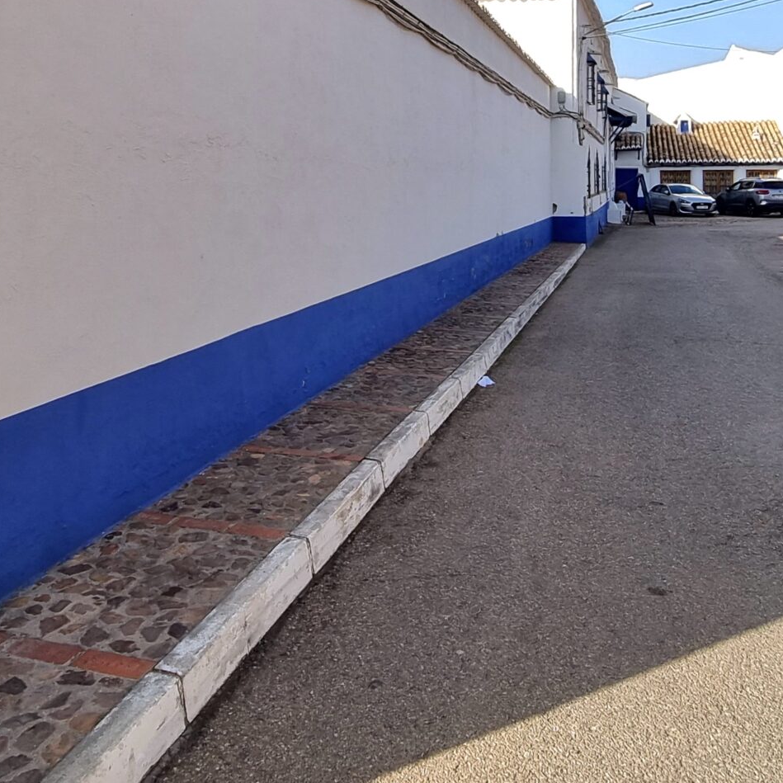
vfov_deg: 49.3
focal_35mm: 31
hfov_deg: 52.5
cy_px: 150
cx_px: 390
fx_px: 793
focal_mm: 2.2
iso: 50
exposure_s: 1/1250
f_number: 2.2
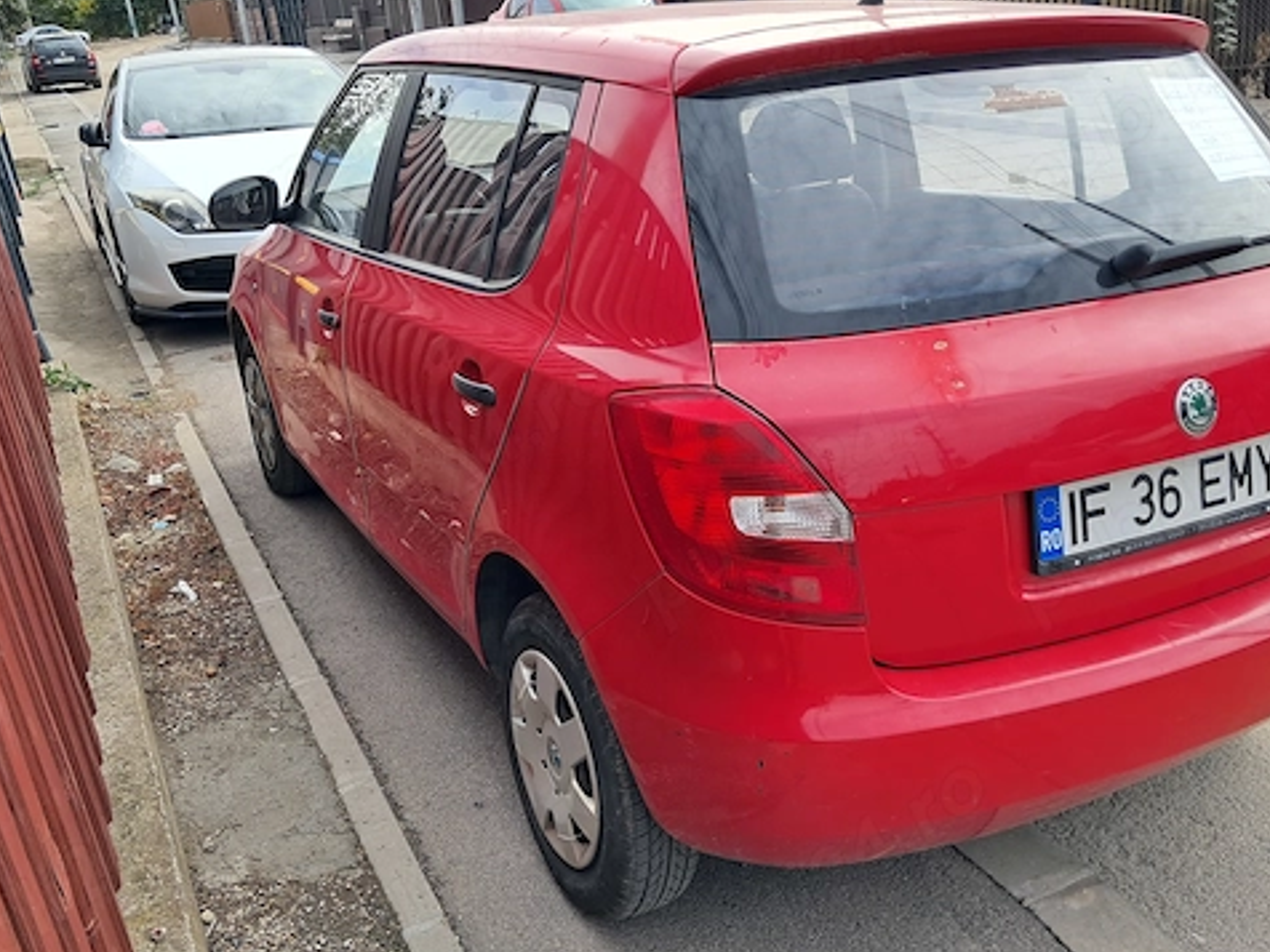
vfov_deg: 41.8
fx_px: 1247
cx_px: 624
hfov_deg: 54.0
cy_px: 515
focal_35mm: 34
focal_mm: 4
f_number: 1.8
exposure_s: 1/279
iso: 50
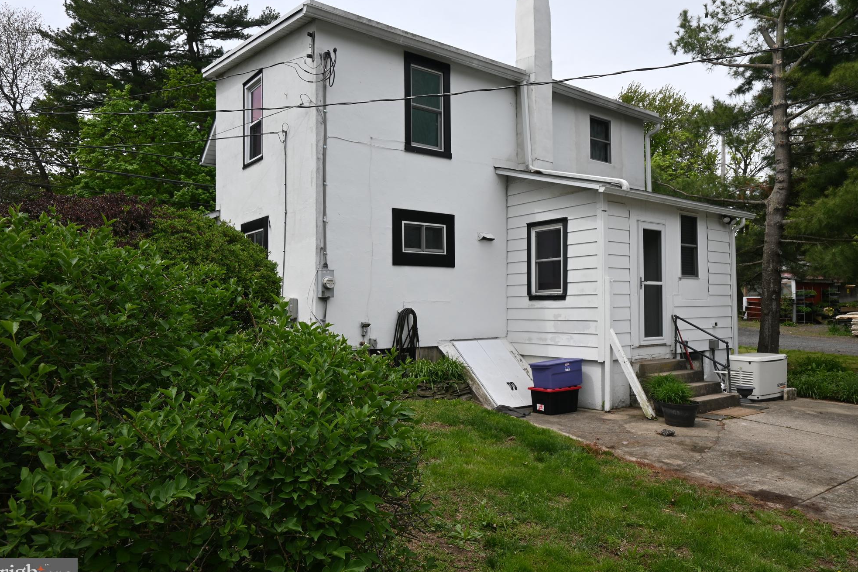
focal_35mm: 25
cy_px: 292
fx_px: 596
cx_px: 428
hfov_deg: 71.5
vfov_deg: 51.3
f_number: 5.6
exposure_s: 1/250
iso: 100
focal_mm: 16
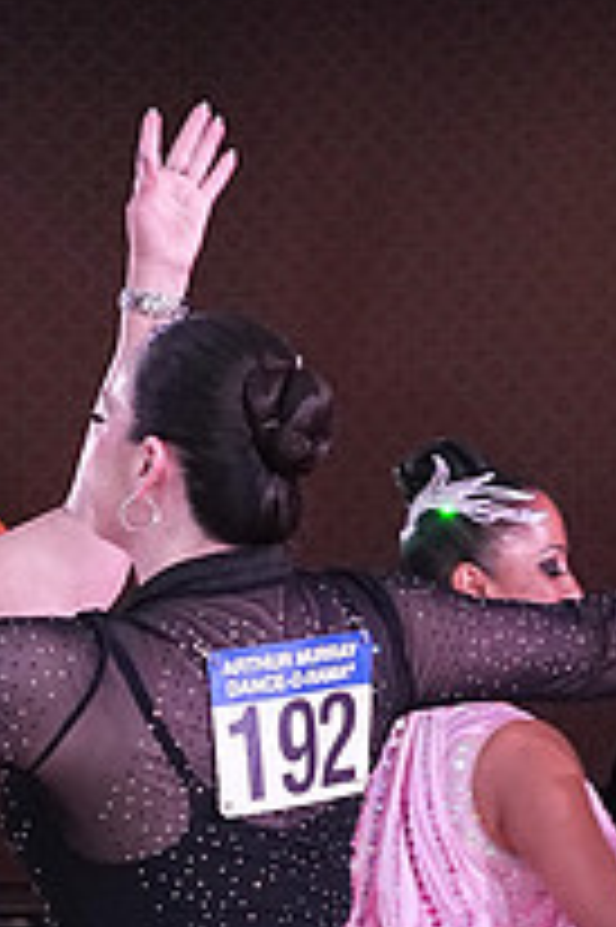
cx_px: -146
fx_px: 6093
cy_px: 1233
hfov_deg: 5.8
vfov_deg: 8.6
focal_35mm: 237
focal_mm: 56
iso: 3200
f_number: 6.3
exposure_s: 1/250
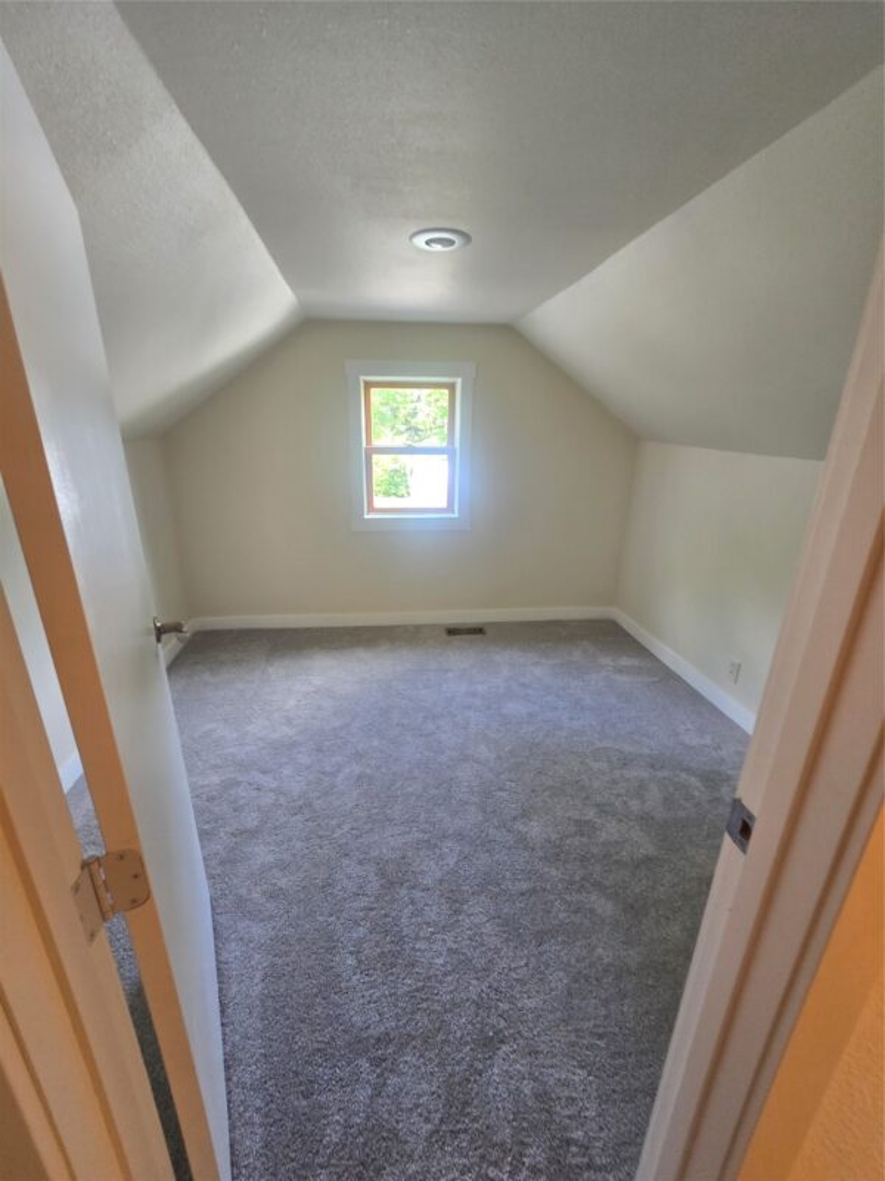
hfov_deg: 89.9
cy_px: 590
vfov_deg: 106.2
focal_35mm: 13
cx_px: 442
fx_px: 443
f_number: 2.2
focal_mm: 2.2
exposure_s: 1/60
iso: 160
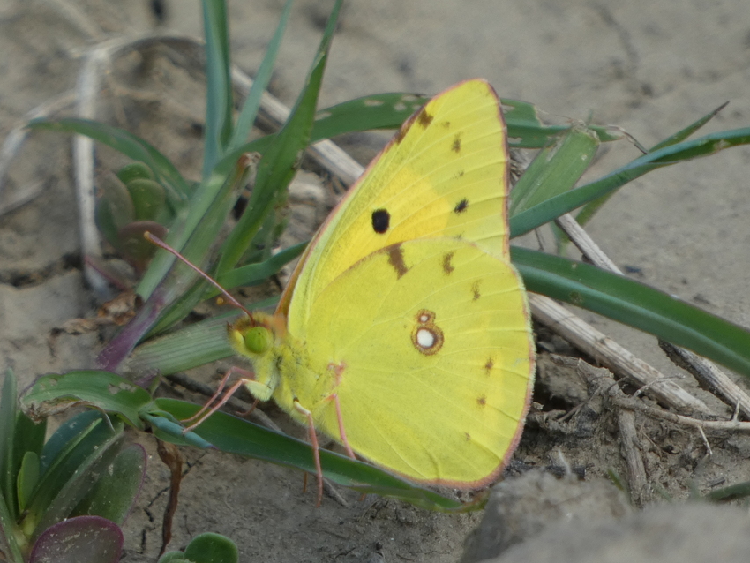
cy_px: 282
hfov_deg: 1.6
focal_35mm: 1204
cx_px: 375
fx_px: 26094
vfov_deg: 1.2
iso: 80
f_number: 5.9
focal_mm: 215
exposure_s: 1/125
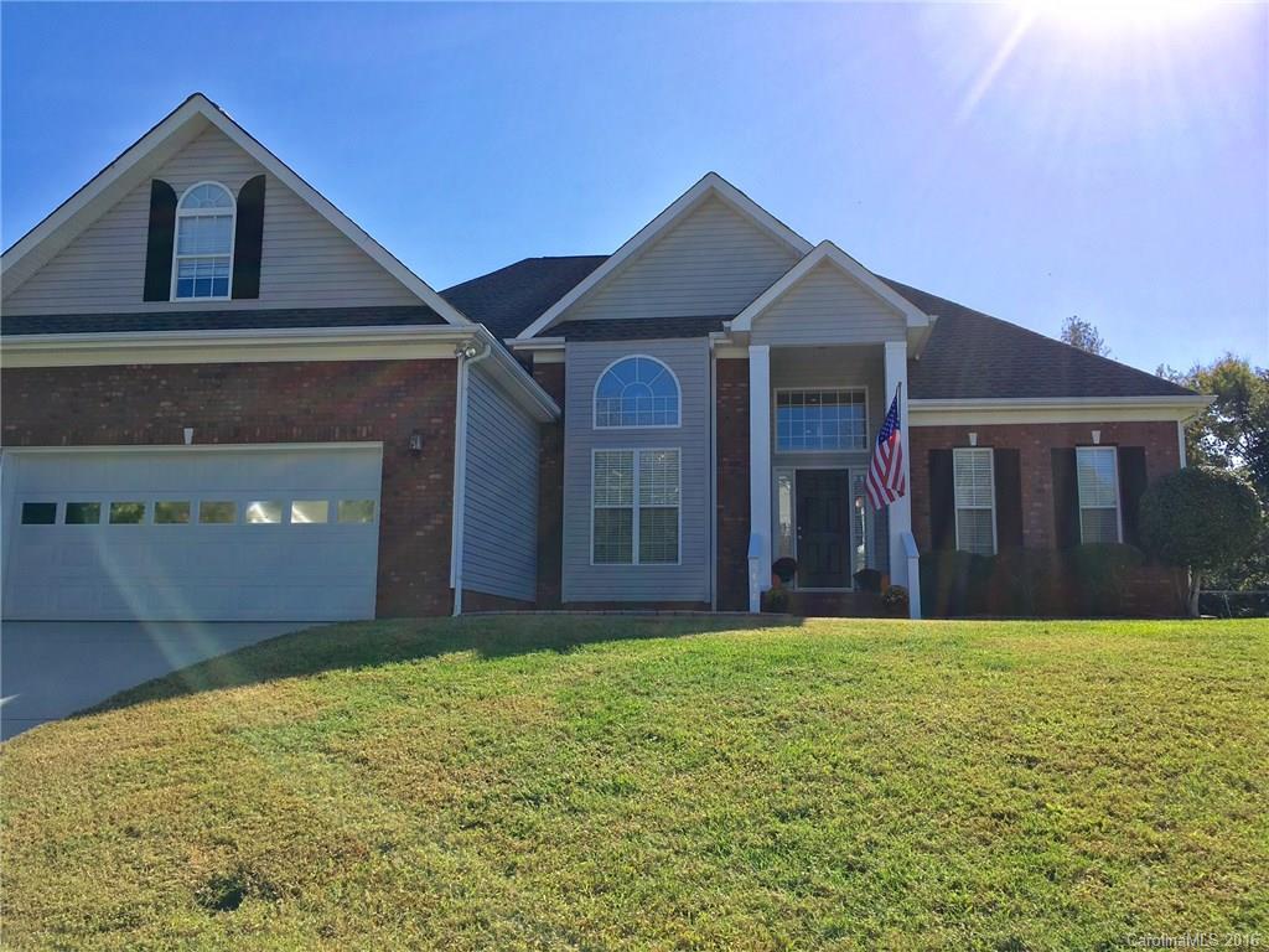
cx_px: 634
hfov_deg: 61.7
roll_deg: -0.7
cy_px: 476
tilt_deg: +7.4
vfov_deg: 48.2
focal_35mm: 29
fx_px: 1063
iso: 25
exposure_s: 1/1202
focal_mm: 4.15
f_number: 2.2
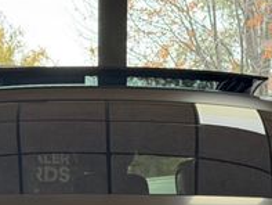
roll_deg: -0.5
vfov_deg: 9.2
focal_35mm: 156
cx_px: 128
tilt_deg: -5.6
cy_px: 324
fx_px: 1227
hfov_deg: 12.7
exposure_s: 1/216
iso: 125
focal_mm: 6.76
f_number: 1.78
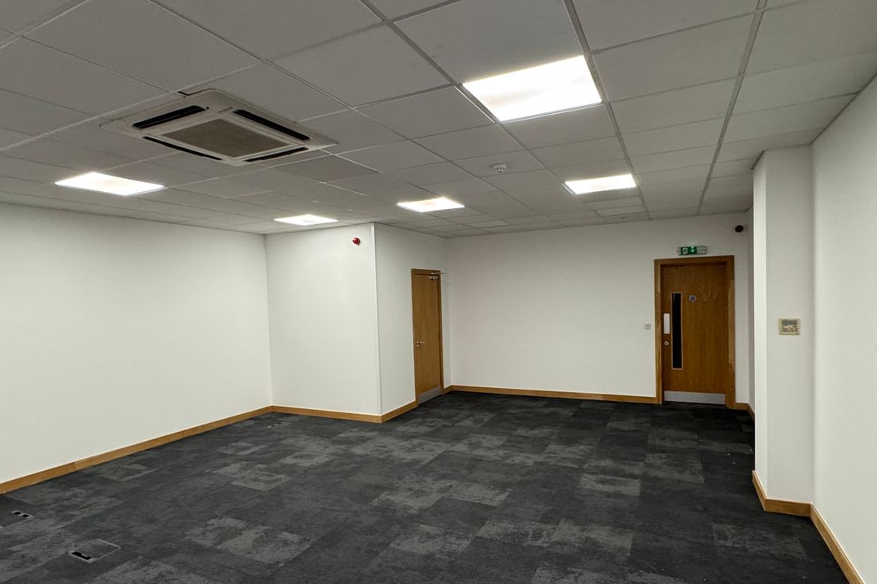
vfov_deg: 77.2
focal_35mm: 15
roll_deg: +1.3
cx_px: 434
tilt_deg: -0.9
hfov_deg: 100.4
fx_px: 365
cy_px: 313
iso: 250
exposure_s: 1/100
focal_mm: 2.22
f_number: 2.2
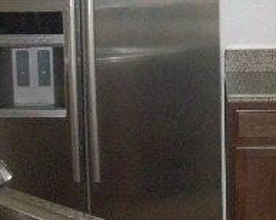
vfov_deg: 12.8
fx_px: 979
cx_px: 310
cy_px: 59
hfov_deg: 15.6
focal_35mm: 120
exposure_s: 1/60
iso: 400
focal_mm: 6.2
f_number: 2.8
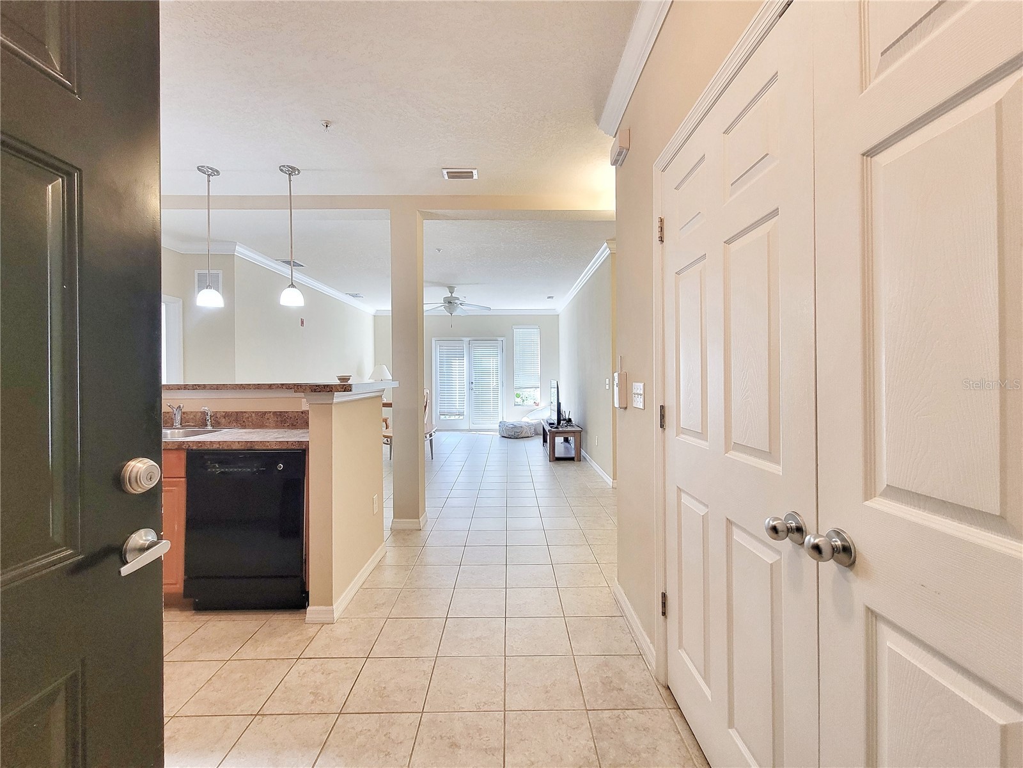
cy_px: 384
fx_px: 384
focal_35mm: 13
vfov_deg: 89.9
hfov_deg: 106.2
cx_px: 512
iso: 250
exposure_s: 1/60
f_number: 2.2
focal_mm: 2.2
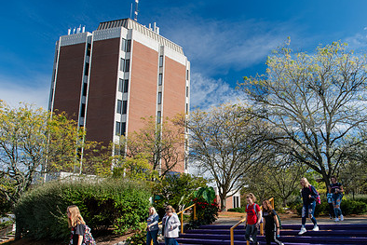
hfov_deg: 64.0
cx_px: 240
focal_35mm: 28
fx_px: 286
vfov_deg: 45.6
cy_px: 167
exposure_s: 1/320
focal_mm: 19
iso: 500
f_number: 7.1
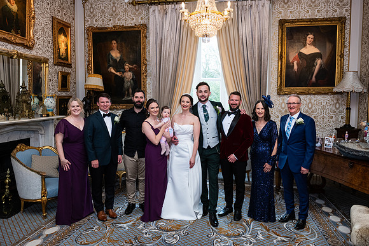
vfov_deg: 48.0
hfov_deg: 67.4
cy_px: 123
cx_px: 184
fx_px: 277
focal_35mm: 27
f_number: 5
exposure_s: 1/160
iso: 800
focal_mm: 27
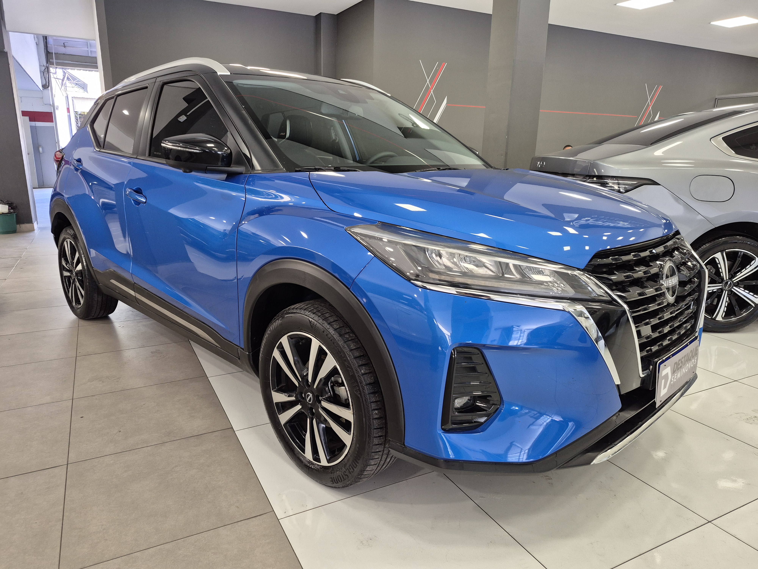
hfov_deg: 73.9
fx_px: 504
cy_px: 284
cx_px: 379
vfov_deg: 58.9
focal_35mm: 23
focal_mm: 5.4
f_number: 1.8
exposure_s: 1/120
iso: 400
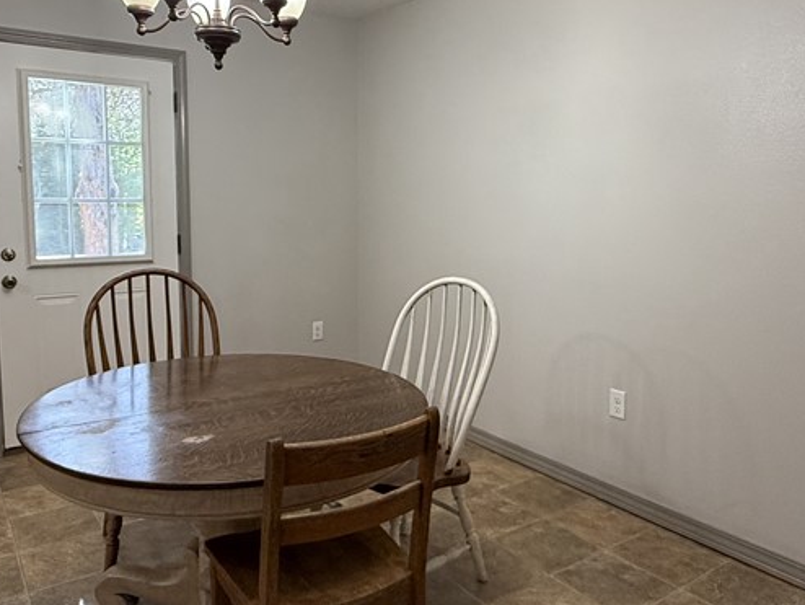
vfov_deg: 48.2
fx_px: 675
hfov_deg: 61.6
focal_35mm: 29
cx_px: 393
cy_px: 269
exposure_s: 1/120
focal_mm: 2.22
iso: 250
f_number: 2.2
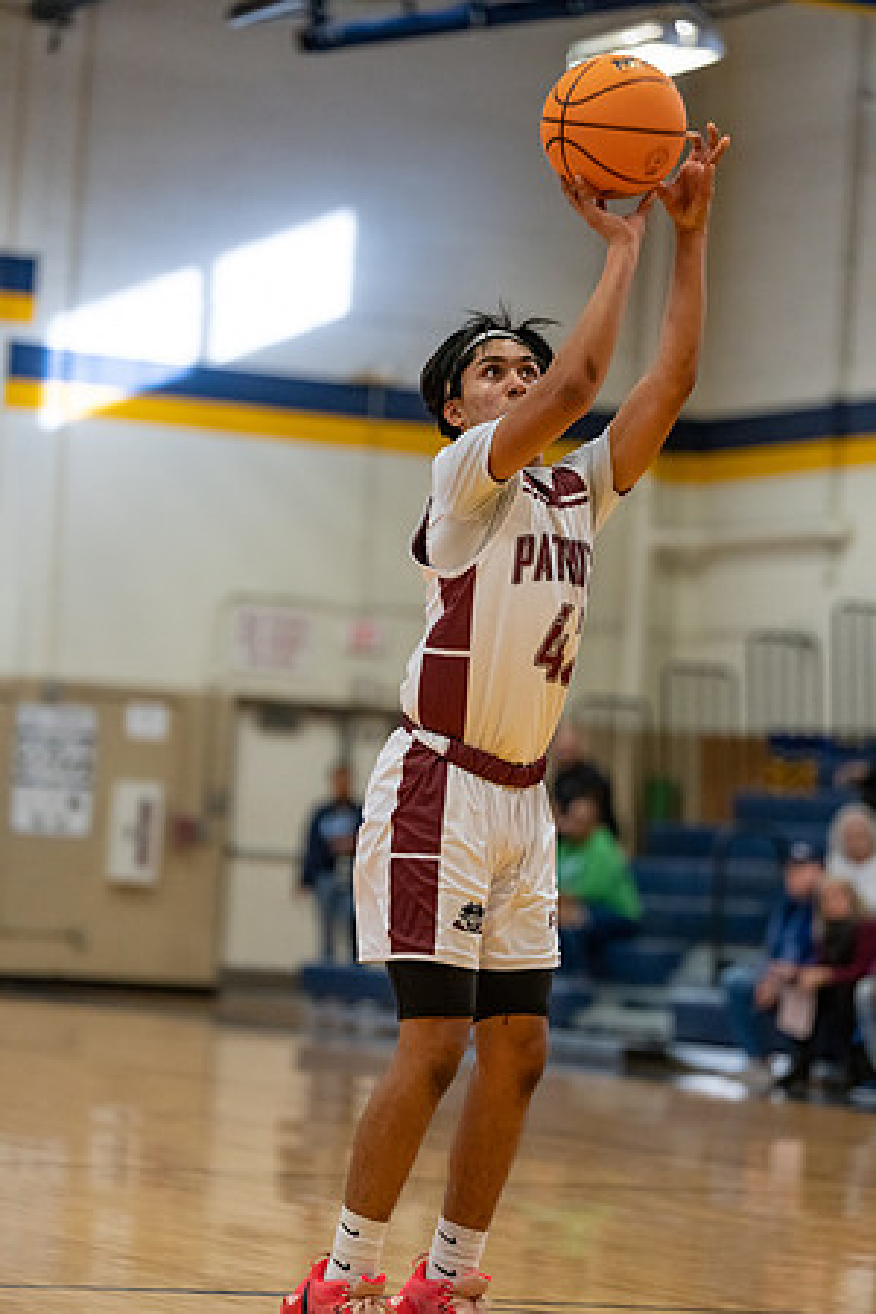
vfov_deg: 16.1
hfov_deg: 10.8
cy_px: 657
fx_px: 4635
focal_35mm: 127
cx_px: 438
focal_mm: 127
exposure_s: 1/1000
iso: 5000
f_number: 2.8
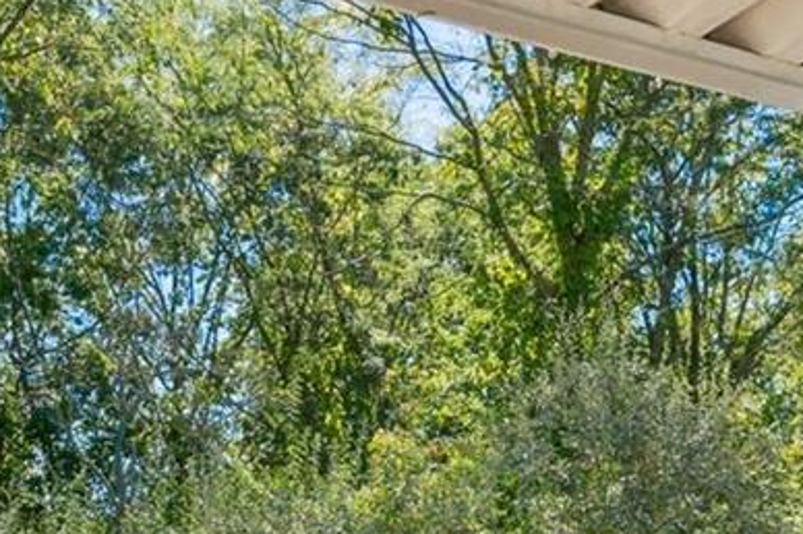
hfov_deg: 30.5
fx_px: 1471
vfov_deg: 19.4
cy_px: 630
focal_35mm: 66
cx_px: 420
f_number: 8
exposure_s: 1/50
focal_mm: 16
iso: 100
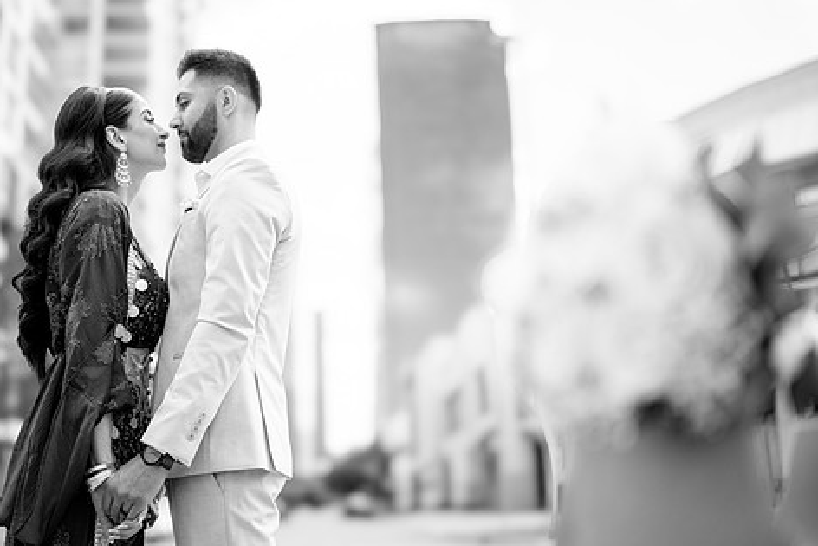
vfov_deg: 31.2
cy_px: 244
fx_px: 977
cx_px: 326
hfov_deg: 45.2
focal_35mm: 43
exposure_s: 1/4000
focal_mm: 35
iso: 125
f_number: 1.2
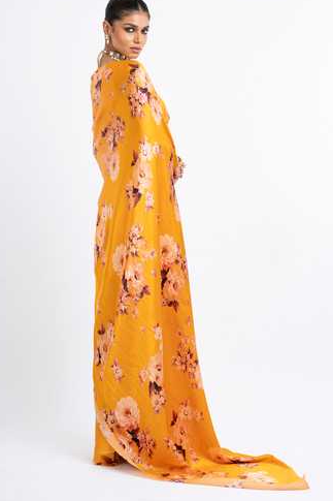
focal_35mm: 92
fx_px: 1277
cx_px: 154
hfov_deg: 14.9
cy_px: 239
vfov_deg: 22.1
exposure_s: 1/160
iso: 200
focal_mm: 85
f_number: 11
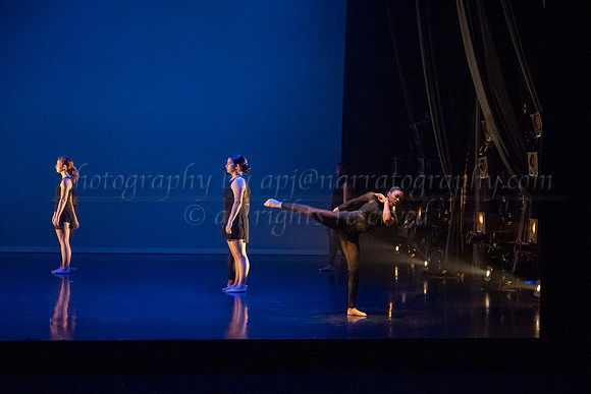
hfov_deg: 28.3
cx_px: 368
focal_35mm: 71
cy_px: 206
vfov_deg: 19.2
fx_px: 1166
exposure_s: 1/250
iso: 4000
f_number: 3.2
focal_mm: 57
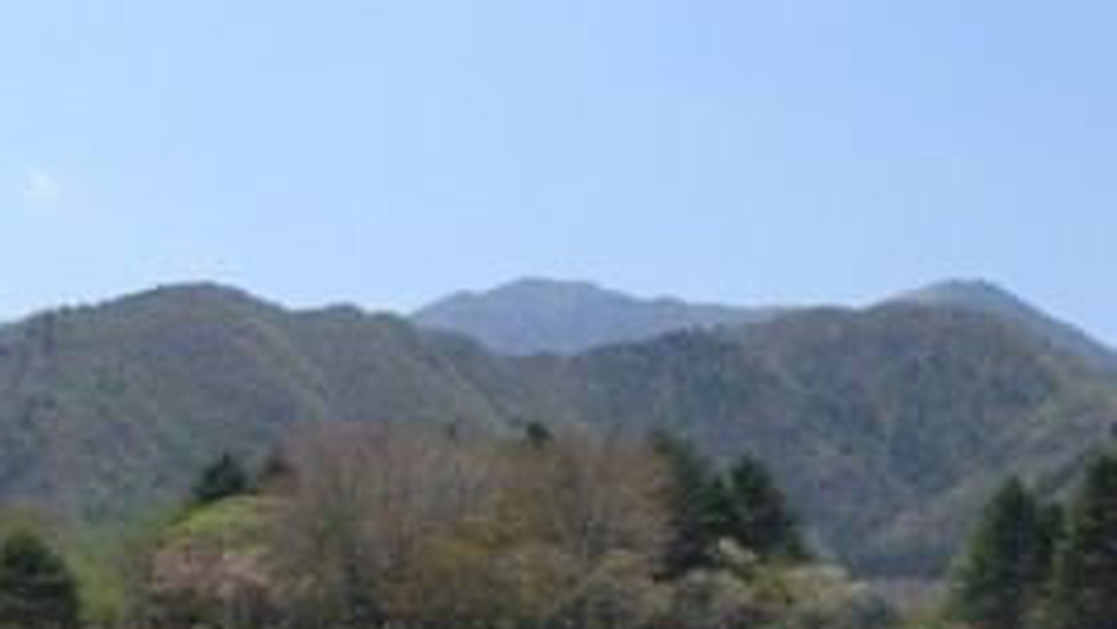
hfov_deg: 30.0
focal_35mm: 69
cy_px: 658
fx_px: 2044
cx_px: 856
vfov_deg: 17.0
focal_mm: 7.9
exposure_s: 1/640
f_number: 4
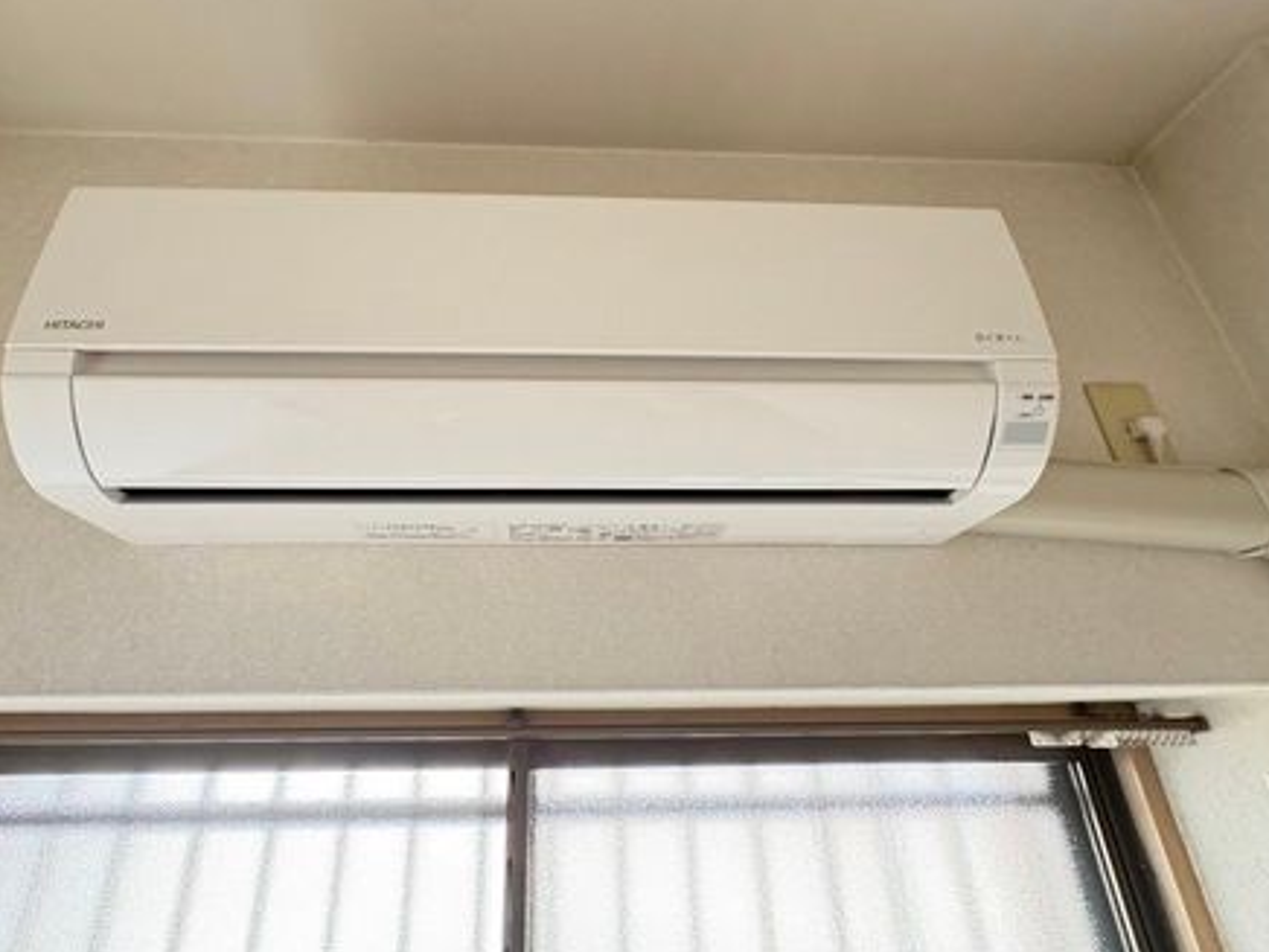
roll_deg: +1.3
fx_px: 660
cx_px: 576
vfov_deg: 71.2
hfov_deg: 87.5
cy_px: 405
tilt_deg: +25.1
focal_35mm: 18
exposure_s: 1/60
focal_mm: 2.22
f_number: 2.2
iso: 400
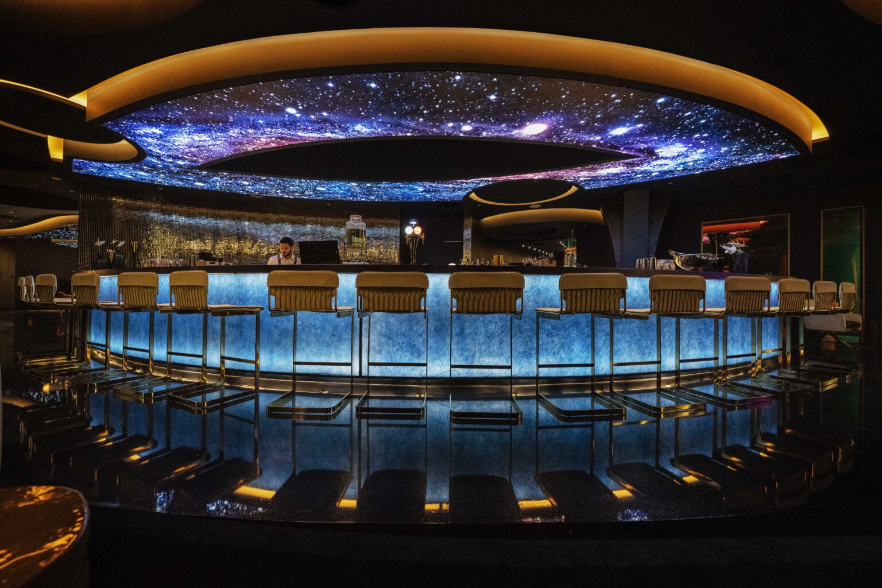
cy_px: 294
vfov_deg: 85.4
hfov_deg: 108.3
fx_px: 318
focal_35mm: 13
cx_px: 441
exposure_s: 1/30
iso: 5000
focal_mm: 13
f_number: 4
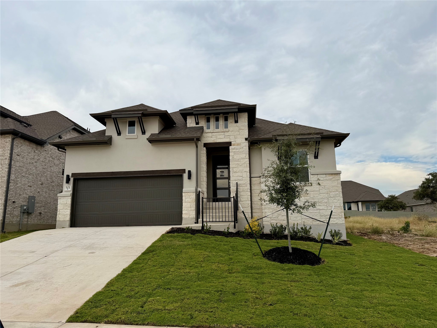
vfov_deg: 56.8
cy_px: 164
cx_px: 218
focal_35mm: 24
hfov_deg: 71.6
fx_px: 303
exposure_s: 1/4673
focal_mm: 6.76
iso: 80
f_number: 1.78
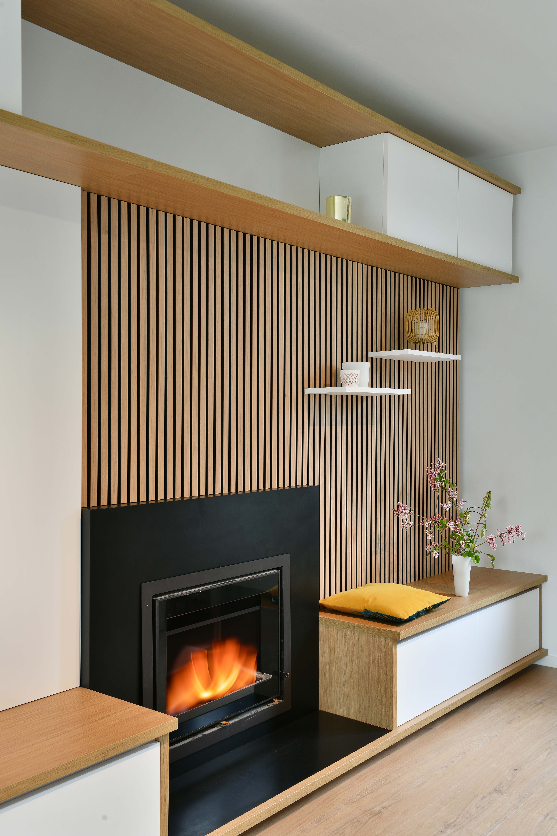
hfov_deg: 36.9
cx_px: 278
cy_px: 418
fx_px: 835
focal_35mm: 36
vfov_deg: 53.1
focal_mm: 36
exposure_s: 1/3
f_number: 11
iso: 100
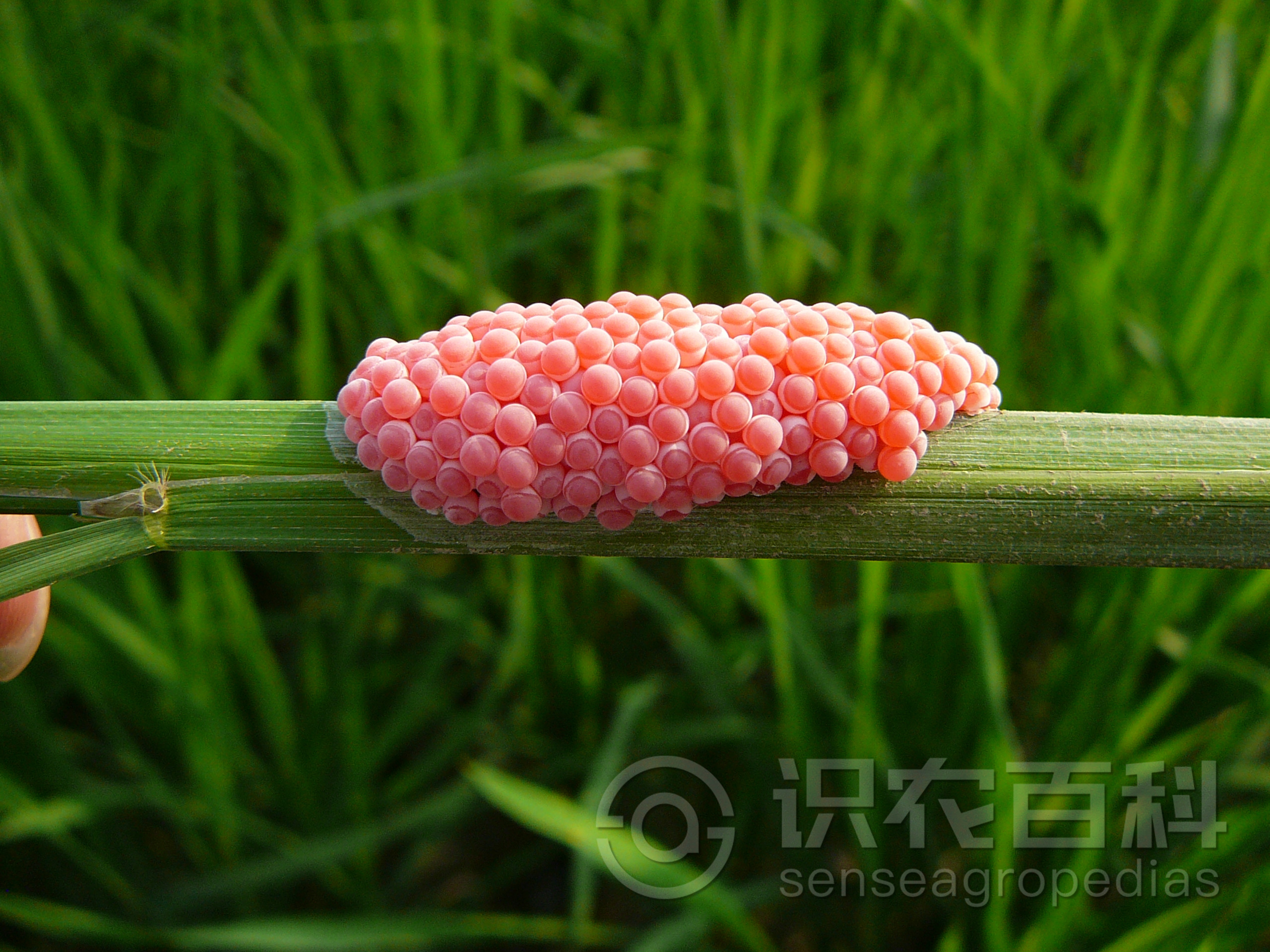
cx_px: 635
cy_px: 476
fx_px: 1284
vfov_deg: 40.7
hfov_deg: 52.6
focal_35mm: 35
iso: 100
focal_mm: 5.2
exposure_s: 1/640
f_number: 2.8
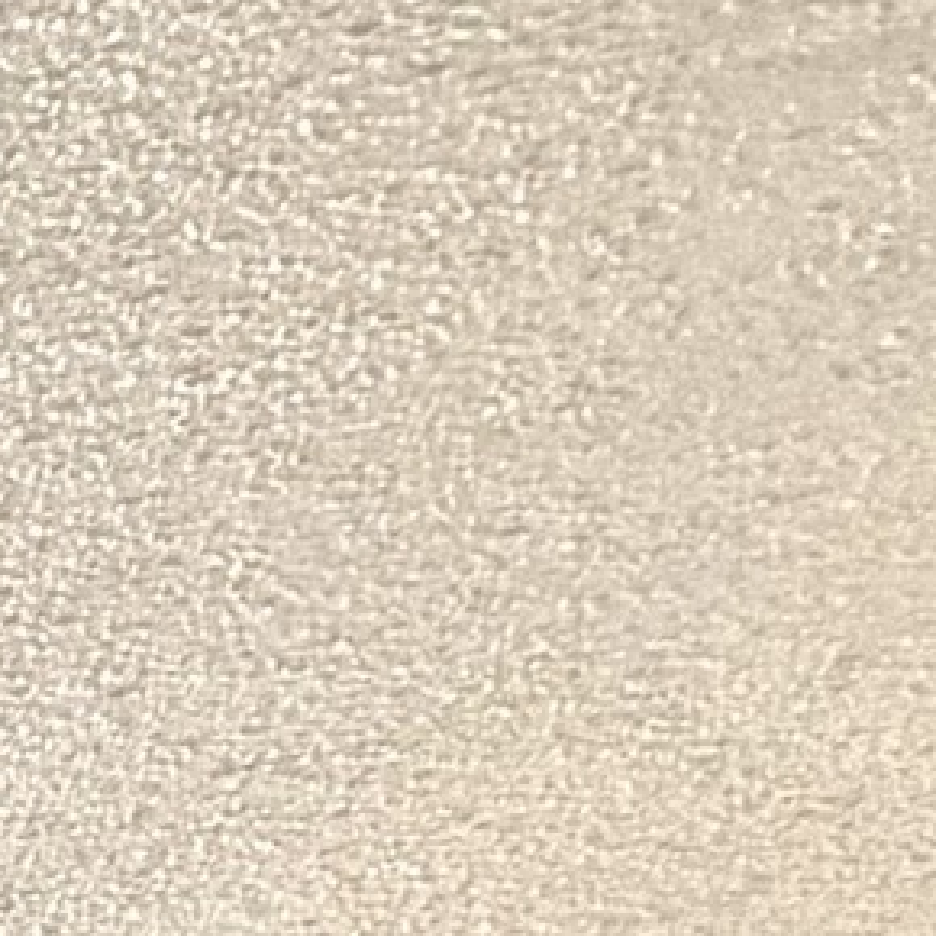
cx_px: -2931
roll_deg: -1.8
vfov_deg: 8.2
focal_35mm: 131
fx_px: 4008
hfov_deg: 7.8
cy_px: 3660
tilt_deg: -10.2
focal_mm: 2.22
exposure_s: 1/121
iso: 160
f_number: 2.2
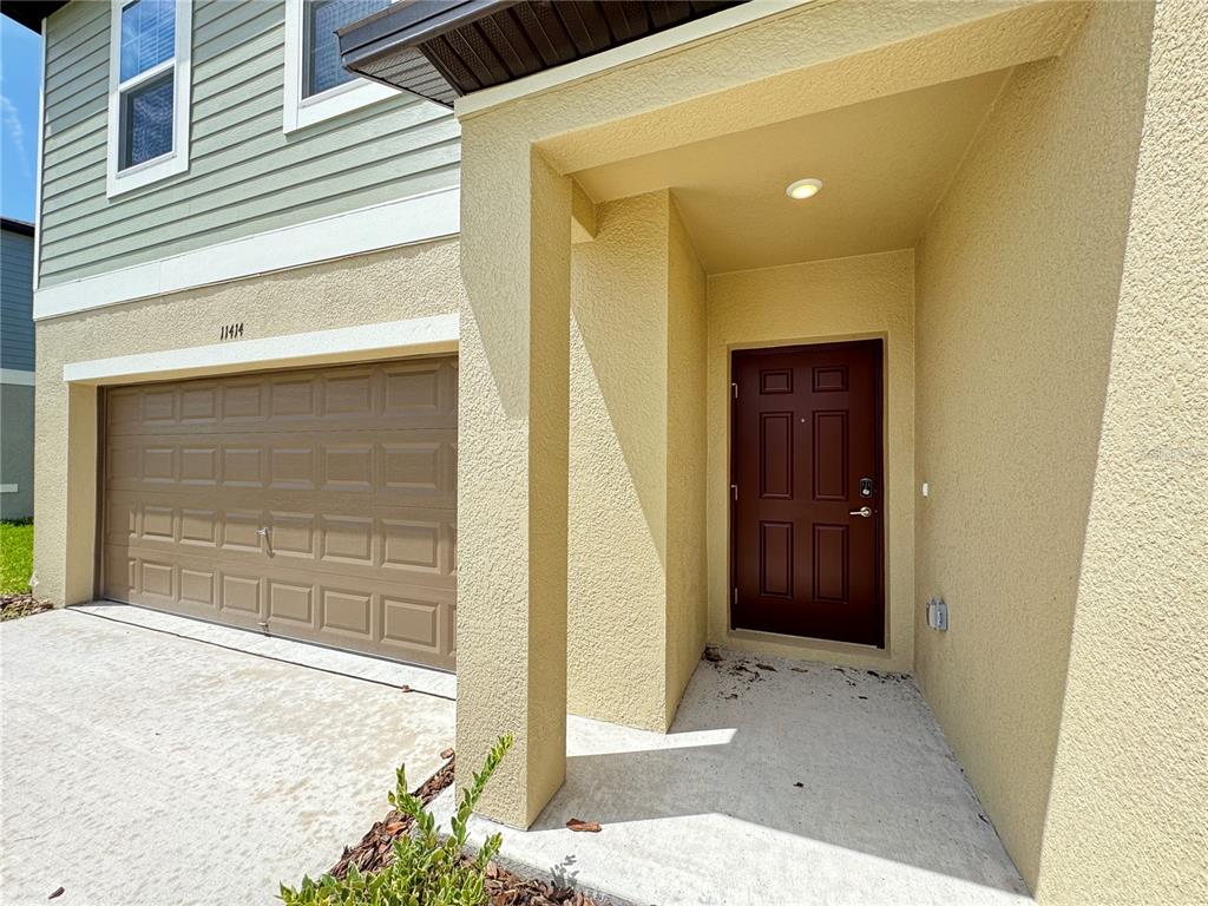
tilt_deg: +0.5
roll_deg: -0.5
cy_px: 453
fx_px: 489
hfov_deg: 102.1
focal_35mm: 14
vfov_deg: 85.7
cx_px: 604
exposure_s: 1/327
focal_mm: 2.22
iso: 40
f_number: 2.2
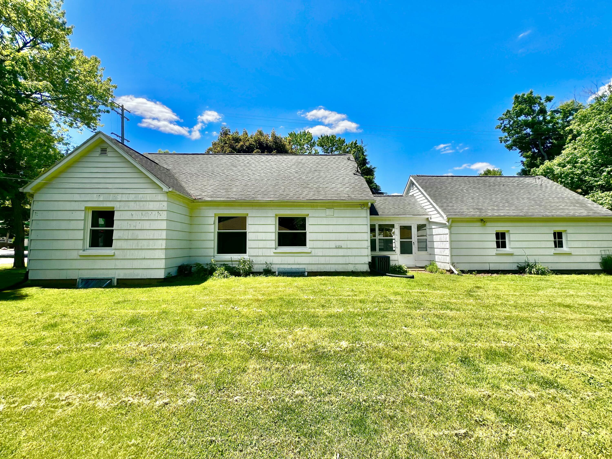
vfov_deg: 89.9
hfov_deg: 106.2
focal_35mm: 13
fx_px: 230
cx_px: 306
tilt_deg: +3.1
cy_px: 230
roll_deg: +0.6
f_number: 1.8
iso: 32
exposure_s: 1/911
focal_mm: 1.57
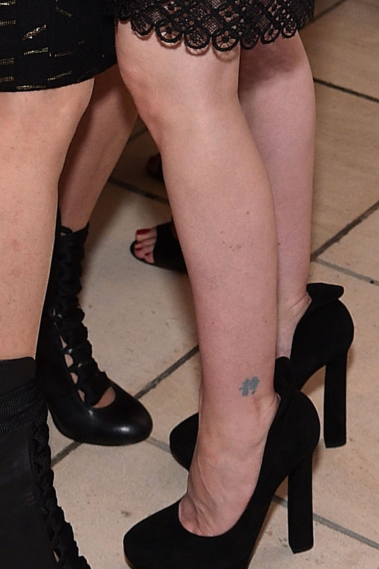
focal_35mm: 98
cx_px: 132
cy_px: -274
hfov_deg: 13.9
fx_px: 1548
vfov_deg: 18.5
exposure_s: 1/160
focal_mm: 28
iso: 640
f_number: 4
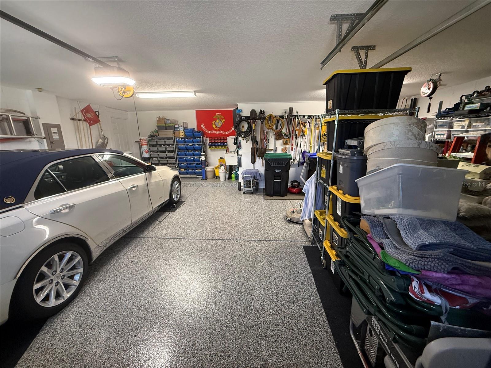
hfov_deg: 102.1
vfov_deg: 85.7
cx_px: 246
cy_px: 184
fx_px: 199
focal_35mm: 14
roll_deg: +0.5
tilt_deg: -13.8
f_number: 2.2
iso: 320
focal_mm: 2.22
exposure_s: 1/60
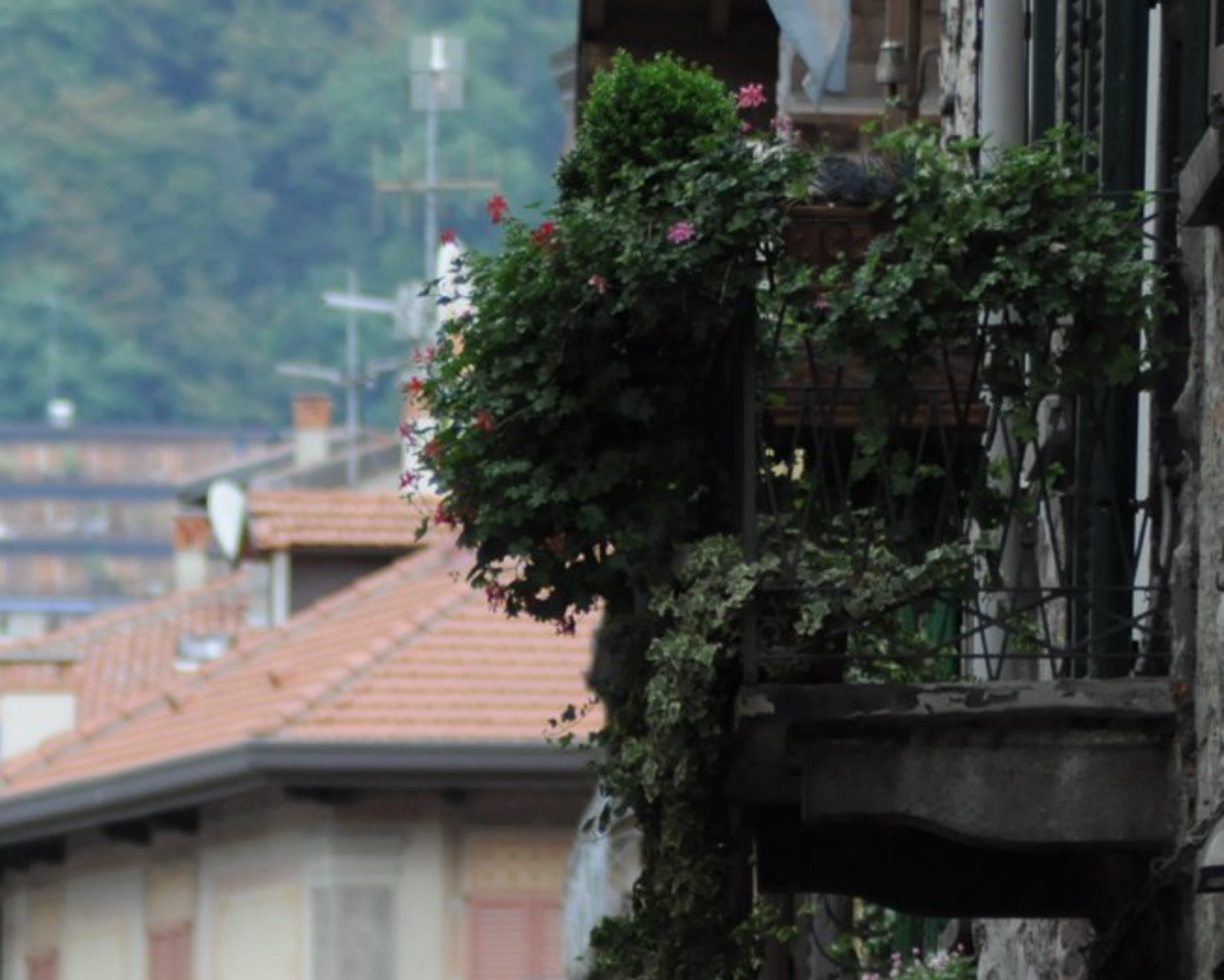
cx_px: 467
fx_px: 20591
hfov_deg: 3.4
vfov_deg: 2.7
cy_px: 900
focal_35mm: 568
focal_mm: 165
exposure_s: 1/1000
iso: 800
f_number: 4.5
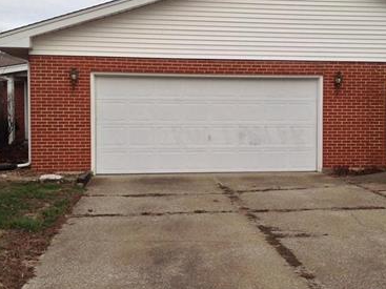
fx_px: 680
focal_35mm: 61
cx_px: 247
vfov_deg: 24.0
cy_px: 131
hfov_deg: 31.5
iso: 50
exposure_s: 1/308
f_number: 2.4
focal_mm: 4.28
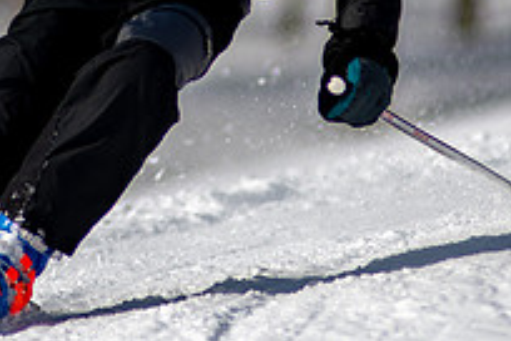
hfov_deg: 1.5
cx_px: 149
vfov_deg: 1.0
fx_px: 19856
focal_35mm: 1399
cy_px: -142
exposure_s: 1/6400
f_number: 2.8
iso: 100
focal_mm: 300
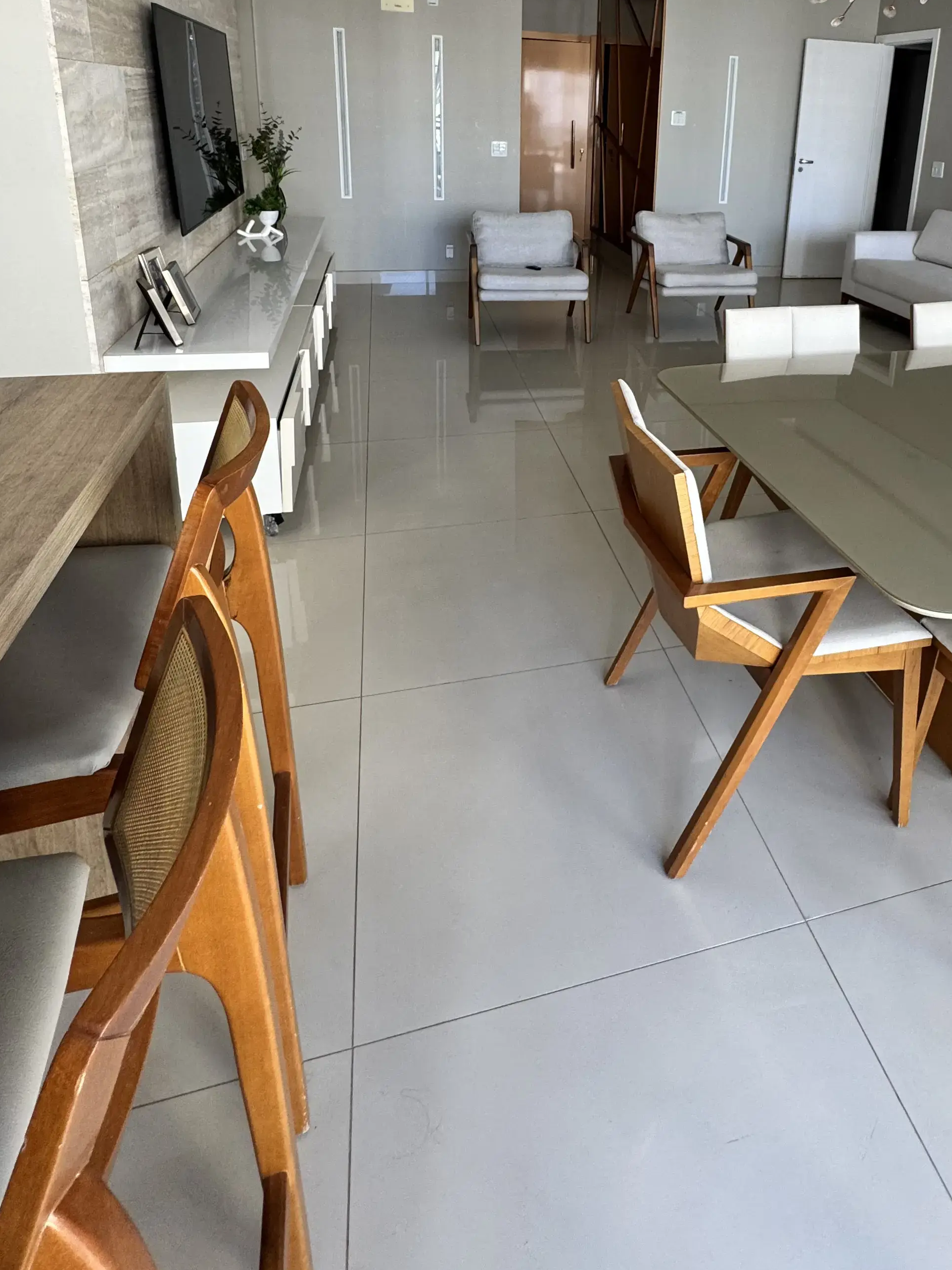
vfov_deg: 71.6
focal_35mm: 22
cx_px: 625
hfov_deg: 59.8
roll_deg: -3.3
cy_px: 330
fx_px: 807
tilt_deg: -15.4
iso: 125
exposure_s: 1/99
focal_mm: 2.22
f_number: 2.2
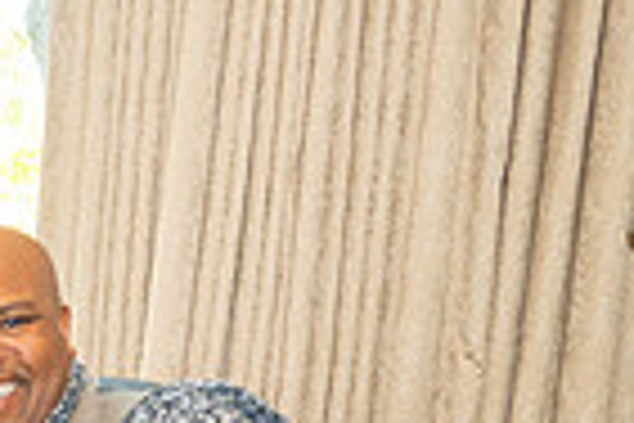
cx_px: -553
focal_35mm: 99
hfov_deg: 16.7
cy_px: 862
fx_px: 1743
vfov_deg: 12.2
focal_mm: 24
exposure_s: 1/125
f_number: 3.5
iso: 800
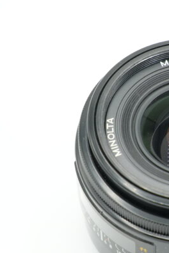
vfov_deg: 12.9
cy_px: 126
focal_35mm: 159
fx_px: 1120
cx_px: 191
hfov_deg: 8.6
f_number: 11
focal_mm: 70
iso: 800
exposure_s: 1/125
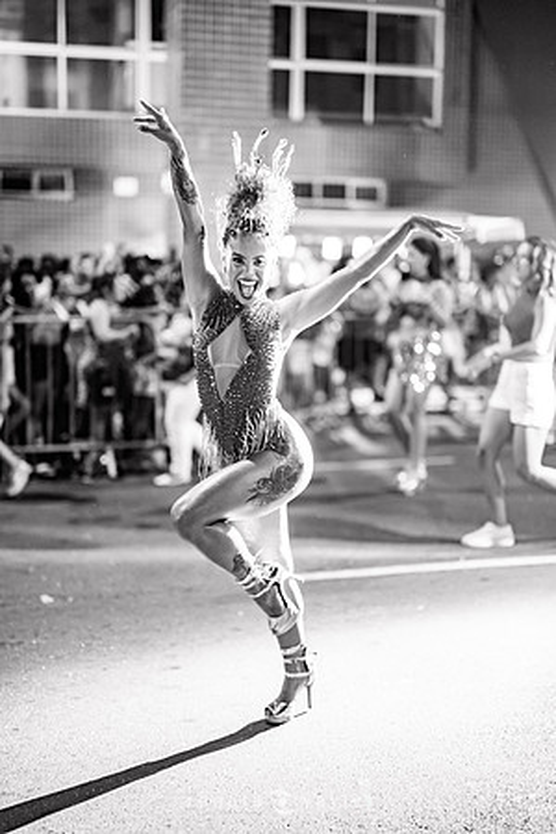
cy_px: 417
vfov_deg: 39.6
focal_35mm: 50
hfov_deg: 27.0
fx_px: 1158
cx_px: 278
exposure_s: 1/320
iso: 2000
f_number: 1.2
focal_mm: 50
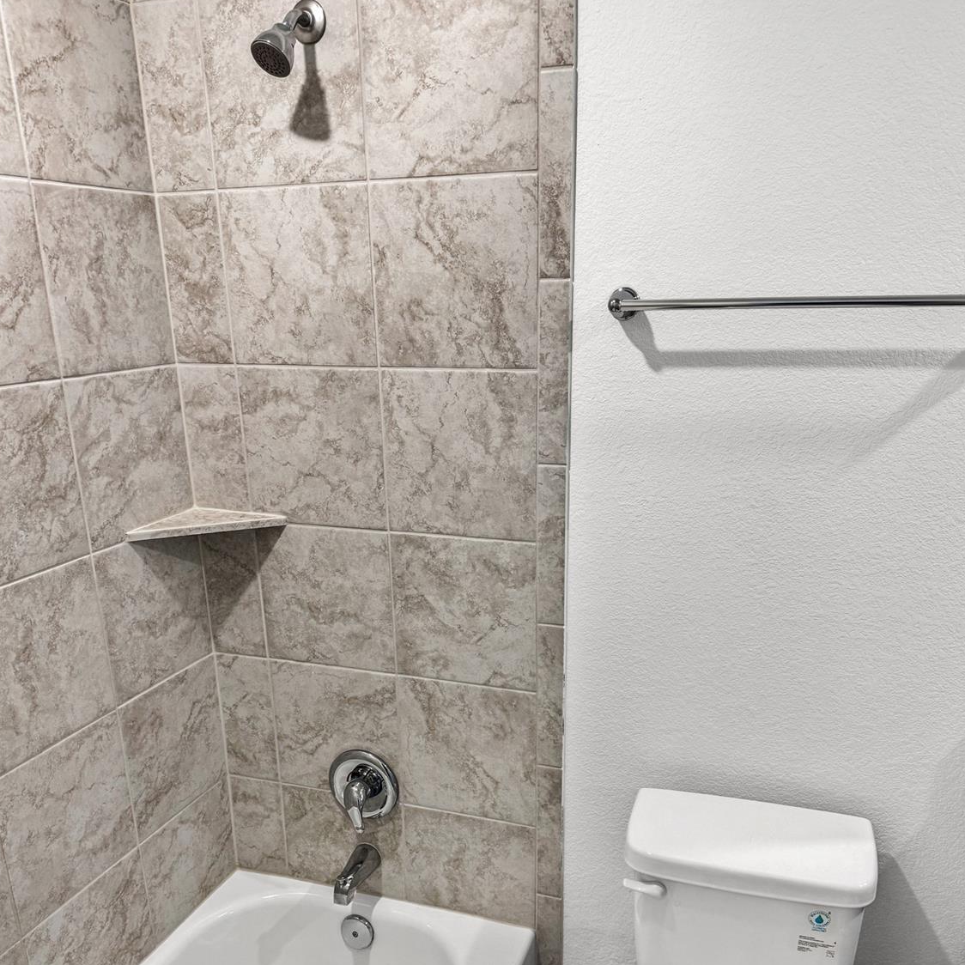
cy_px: 625
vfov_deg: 54.7
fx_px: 915
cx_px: 481
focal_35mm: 29
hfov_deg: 55.6
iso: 160
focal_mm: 6.8
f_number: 1.8
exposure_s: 1/120
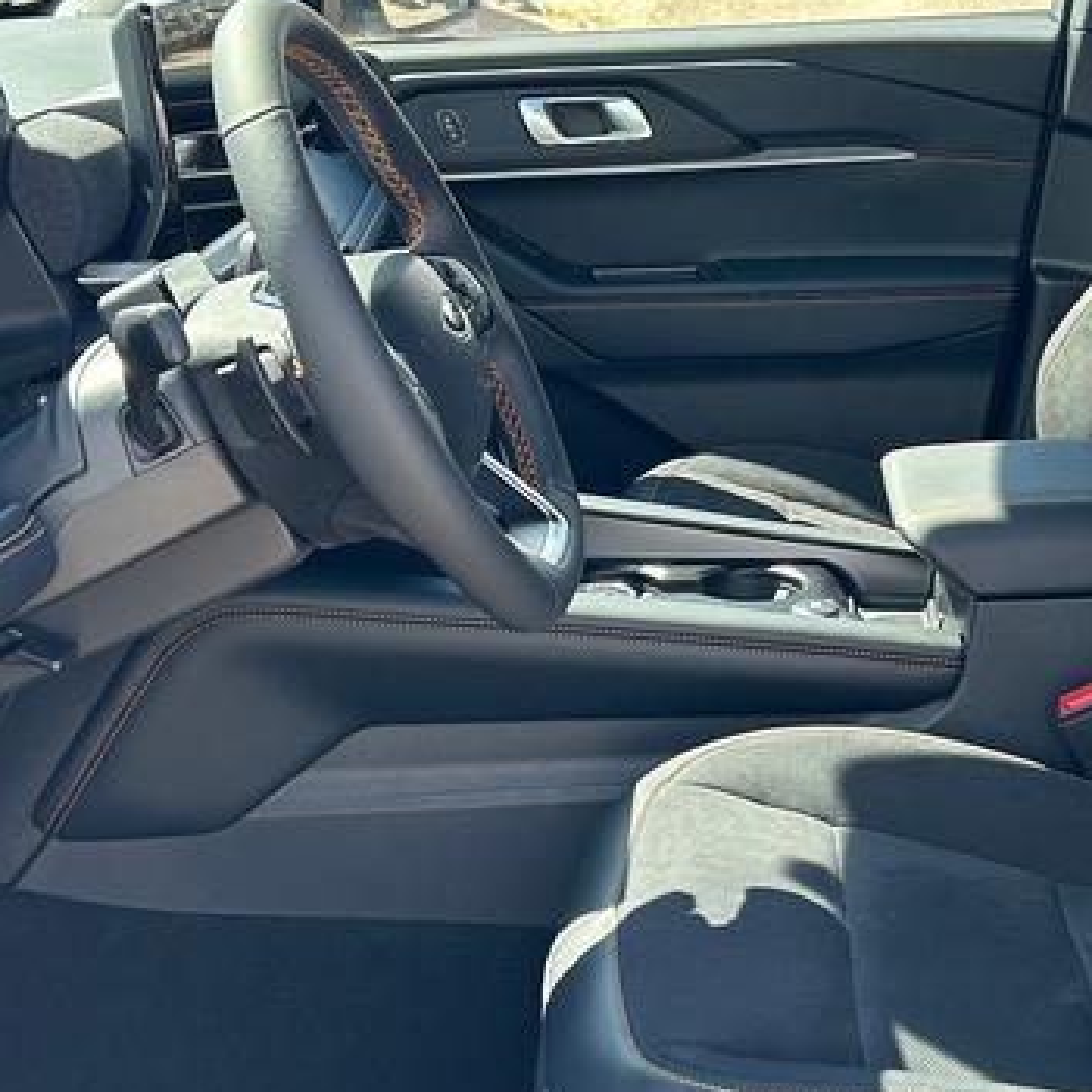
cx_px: 821
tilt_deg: -14.1
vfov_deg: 27.2
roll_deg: +0.9
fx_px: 2248
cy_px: 409
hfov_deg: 26.9
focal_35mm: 63
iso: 50
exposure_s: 1/374
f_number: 1.5
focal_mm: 5.7
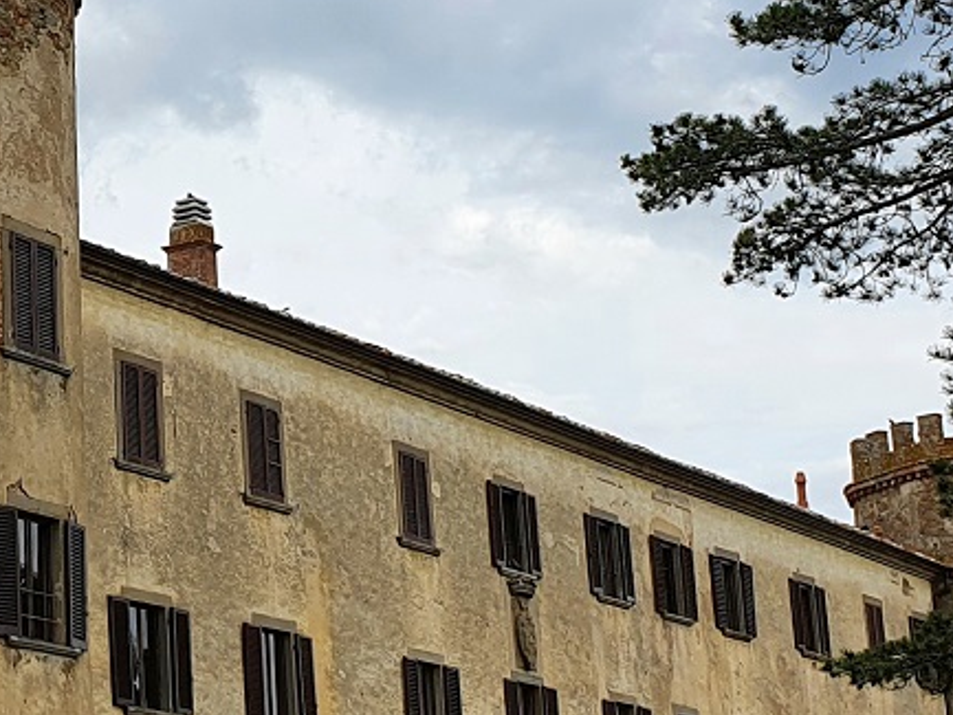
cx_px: -143
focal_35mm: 90
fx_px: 2478
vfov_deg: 16.4
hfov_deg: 20.6
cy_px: 201
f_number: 2.4
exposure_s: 1/1250
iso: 50
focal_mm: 4.32
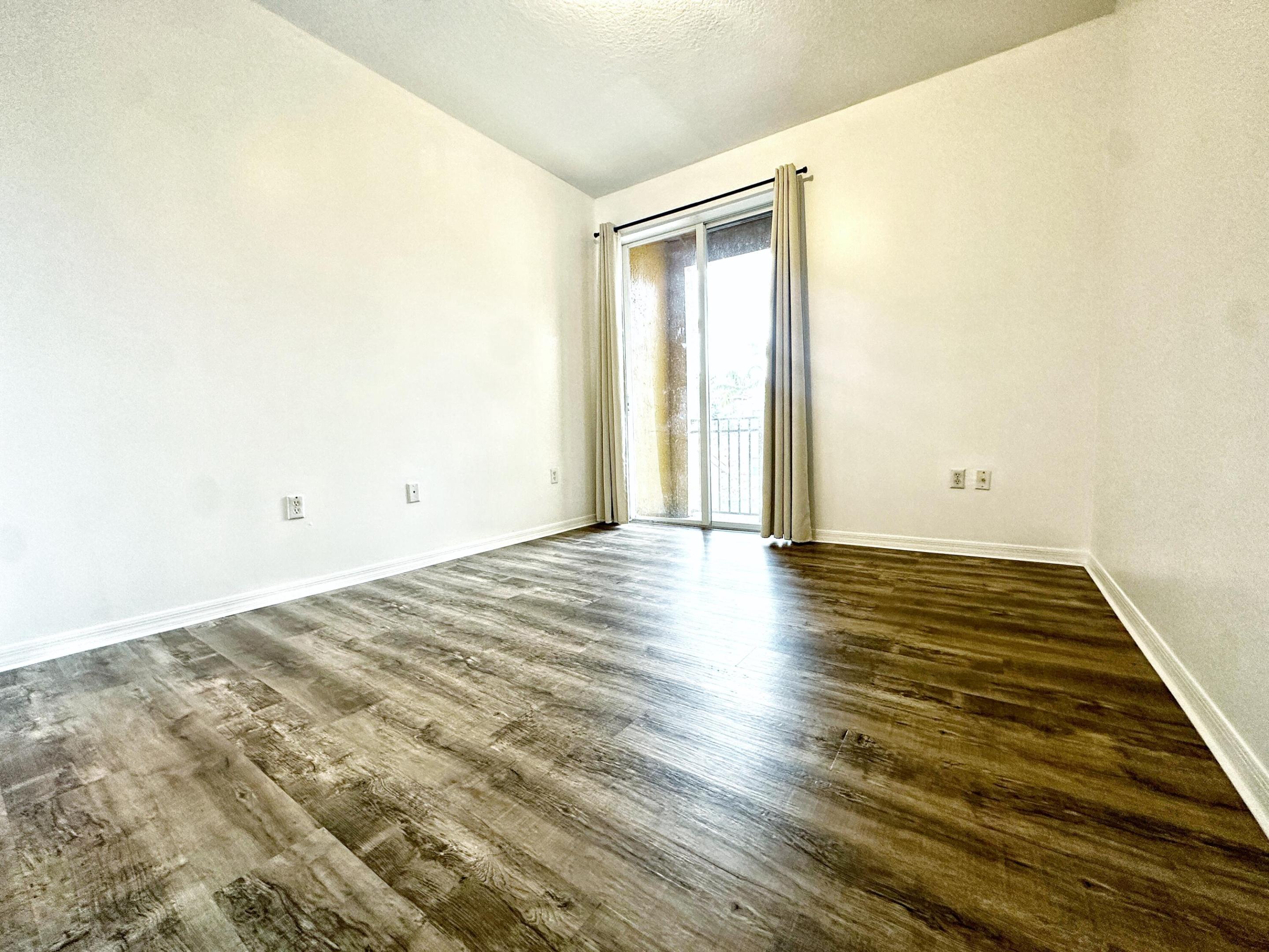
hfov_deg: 102.1
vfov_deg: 85.7
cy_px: 476
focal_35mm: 14
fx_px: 513
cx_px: 634
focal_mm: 2.22
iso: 200
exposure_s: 1/120
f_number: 2.2
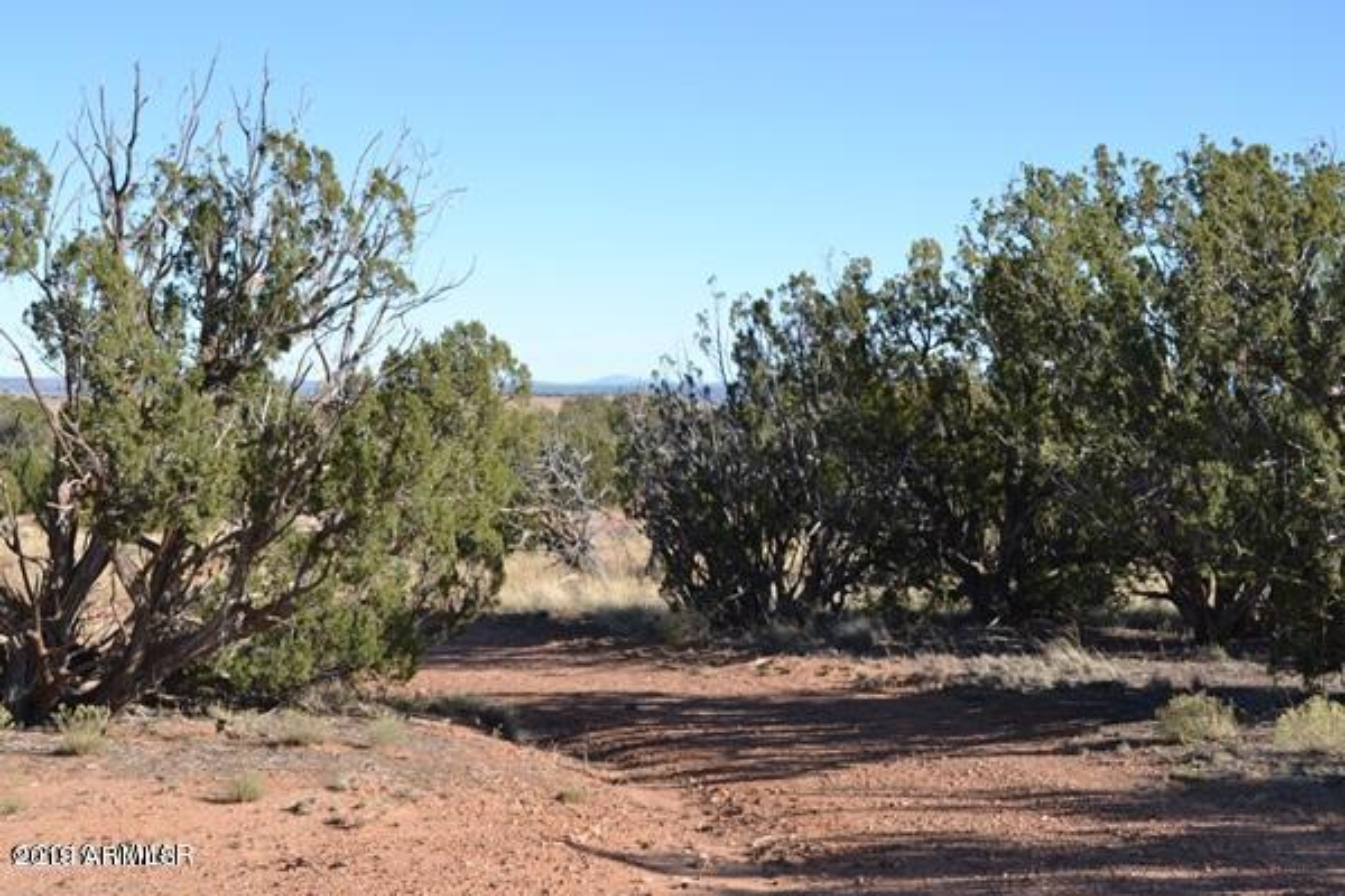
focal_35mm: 57
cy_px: 448
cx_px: 672
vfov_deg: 23.8
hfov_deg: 35.1
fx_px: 2129
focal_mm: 38
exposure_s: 1/200
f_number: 7.1
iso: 100
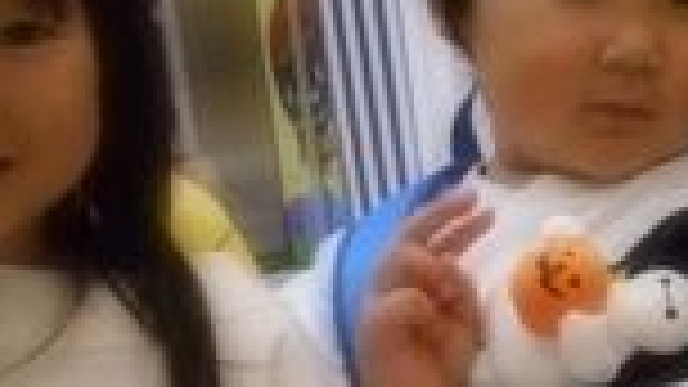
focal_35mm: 111
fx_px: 2025
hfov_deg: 17.6
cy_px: 292
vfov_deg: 10.9
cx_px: 985
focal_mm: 4.6
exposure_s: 1/250
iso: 640
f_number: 3.2
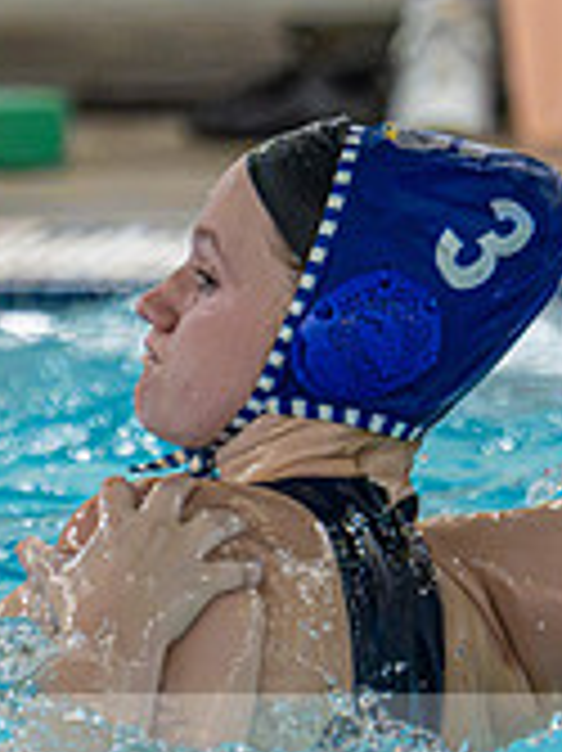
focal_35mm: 1012
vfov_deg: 2.0
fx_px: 21935
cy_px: 235
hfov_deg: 1.5
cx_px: 387
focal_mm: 220
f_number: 4
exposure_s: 1/1000
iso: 10000
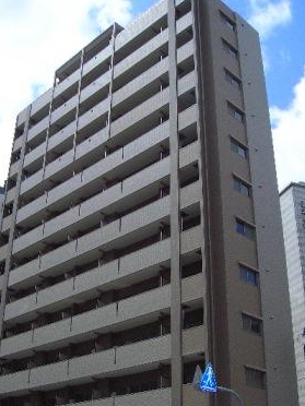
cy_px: 224
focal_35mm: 47
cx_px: 133
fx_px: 552
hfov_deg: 30.8
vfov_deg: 40.4
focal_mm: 8
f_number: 4.8
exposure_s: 1/1000
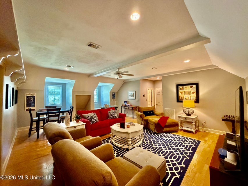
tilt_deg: +2.8
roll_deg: +0.7
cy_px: 93
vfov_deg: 85.7
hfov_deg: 102.1
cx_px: 124
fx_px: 100
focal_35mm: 14
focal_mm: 2.22
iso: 1250
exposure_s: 1/60
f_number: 2.2
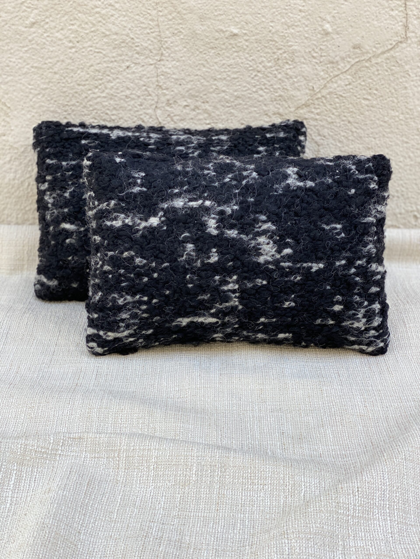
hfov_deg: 28.0
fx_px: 841
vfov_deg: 36.8
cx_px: 210
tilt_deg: -24.7
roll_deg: +0.6
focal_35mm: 52
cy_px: 280
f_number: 2
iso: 32
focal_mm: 6
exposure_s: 1/122
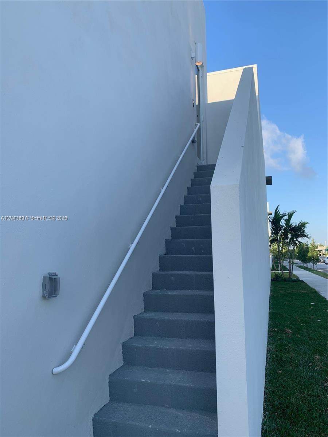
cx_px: 164
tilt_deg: +7.2
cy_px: 218
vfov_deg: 67.3
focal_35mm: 26
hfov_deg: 53.1
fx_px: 328
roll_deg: +1.2
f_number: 1.8
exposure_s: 1/903
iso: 25
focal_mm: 4.25
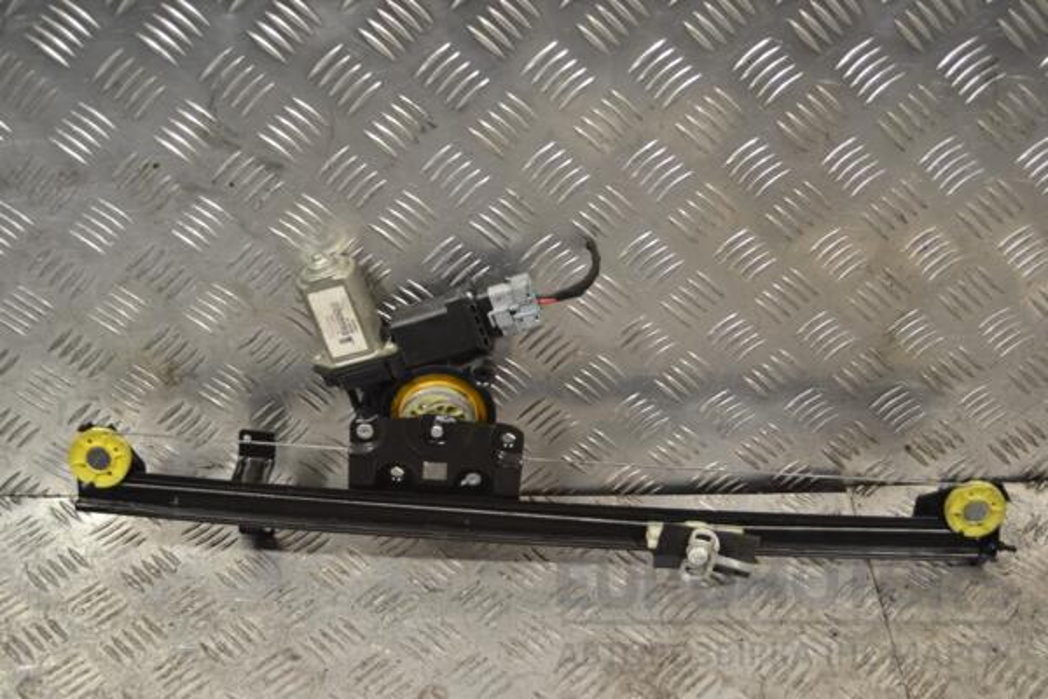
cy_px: 350
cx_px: 524
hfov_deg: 43.6
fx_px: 1310
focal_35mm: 45
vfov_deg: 29.9
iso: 400
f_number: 4.8
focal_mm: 30
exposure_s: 1/100
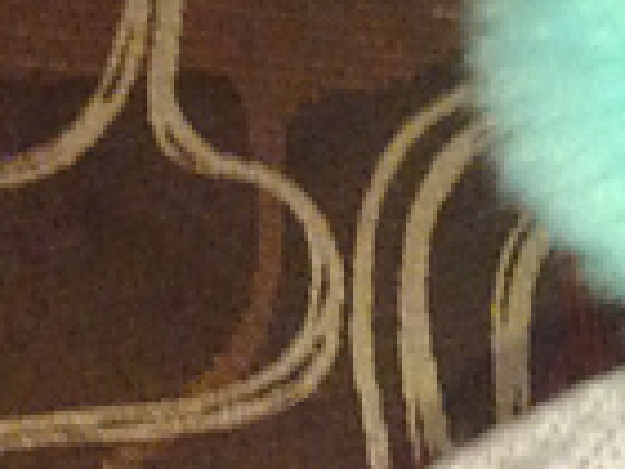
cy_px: 710
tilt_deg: -79.4
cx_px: 710
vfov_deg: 9.0
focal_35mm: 160
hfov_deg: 12.1
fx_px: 2889
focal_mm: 4.28
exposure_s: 1/15
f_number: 2.4
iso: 400
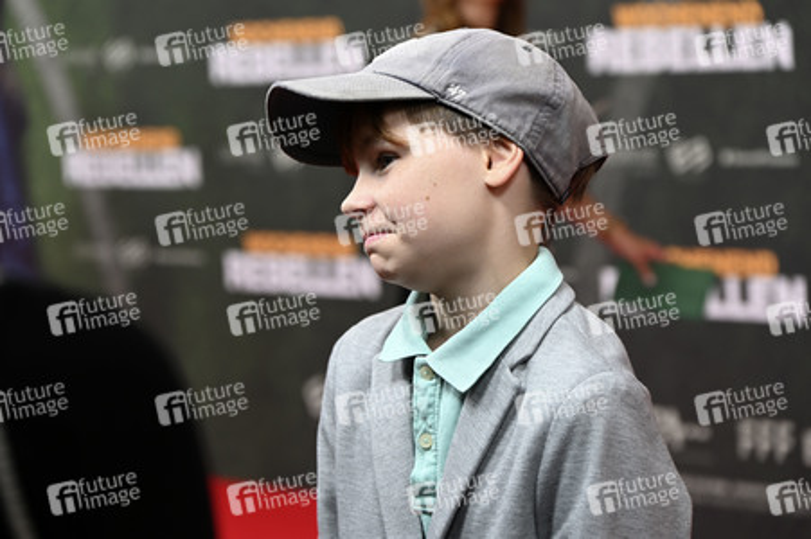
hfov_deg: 15.8
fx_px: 2926
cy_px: 270
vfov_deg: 10.5
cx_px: 406
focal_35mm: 130
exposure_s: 1/200
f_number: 6.3
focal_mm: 130
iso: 1000
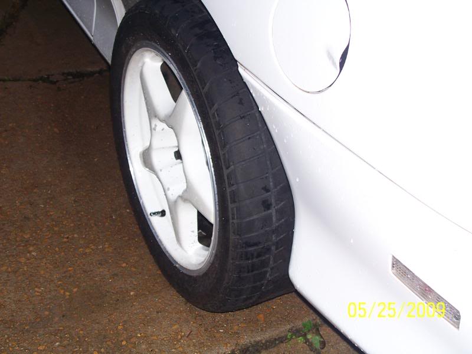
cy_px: 177
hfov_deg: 32.2
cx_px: 236
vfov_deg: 24.4
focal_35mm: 60
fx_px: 818
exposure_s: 1/90
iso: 80
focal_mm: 10.3
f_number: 2.8
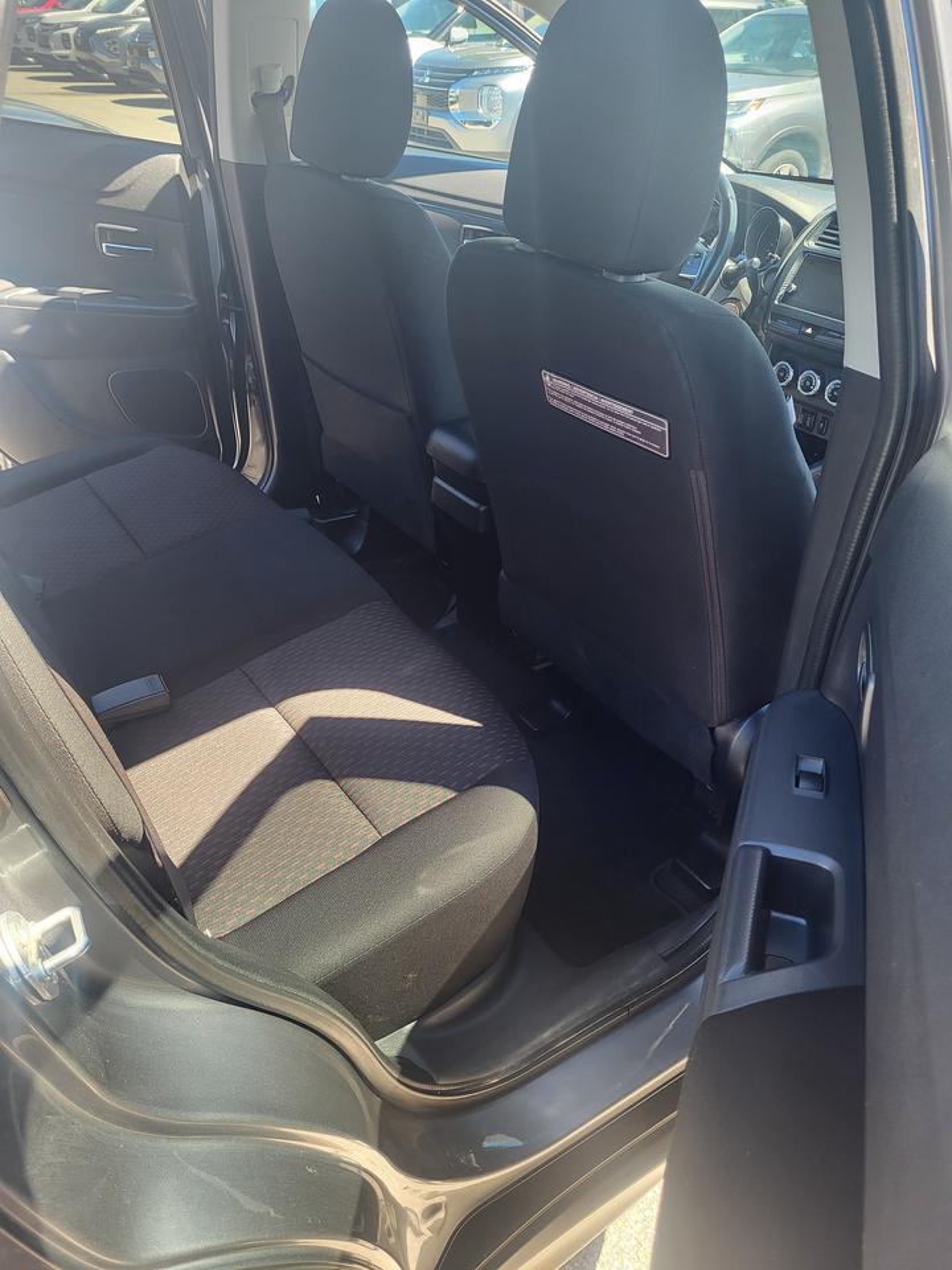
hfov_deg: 53.1
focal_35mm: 26
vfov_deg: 67.3
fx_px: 953
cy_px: 635
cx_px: 476
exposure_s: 1/120
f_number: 1.8
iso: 64
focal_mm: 5.4
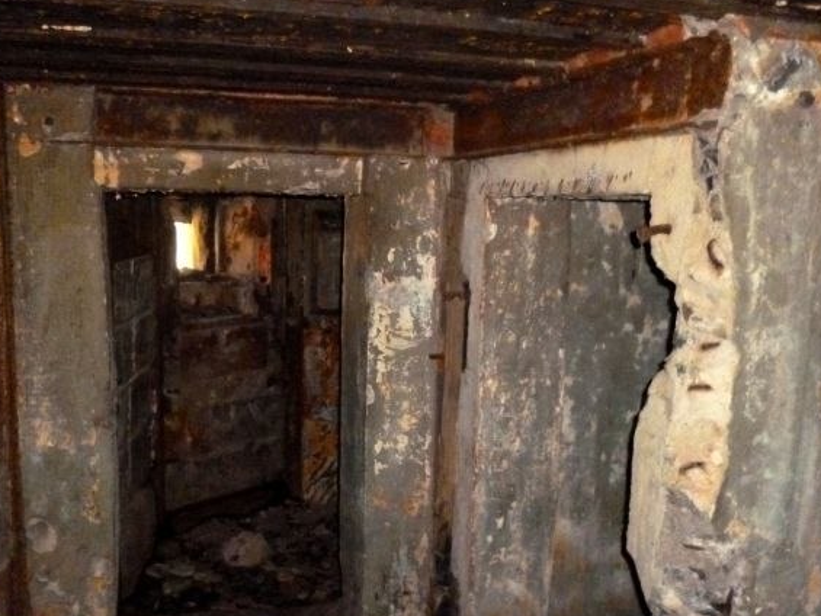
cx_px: 350
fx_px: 807
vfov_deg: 41.8
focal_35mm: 34
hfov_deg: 53.7
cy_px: 323
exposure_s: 1/60
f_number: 2.5
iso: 1000
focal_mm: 4.3
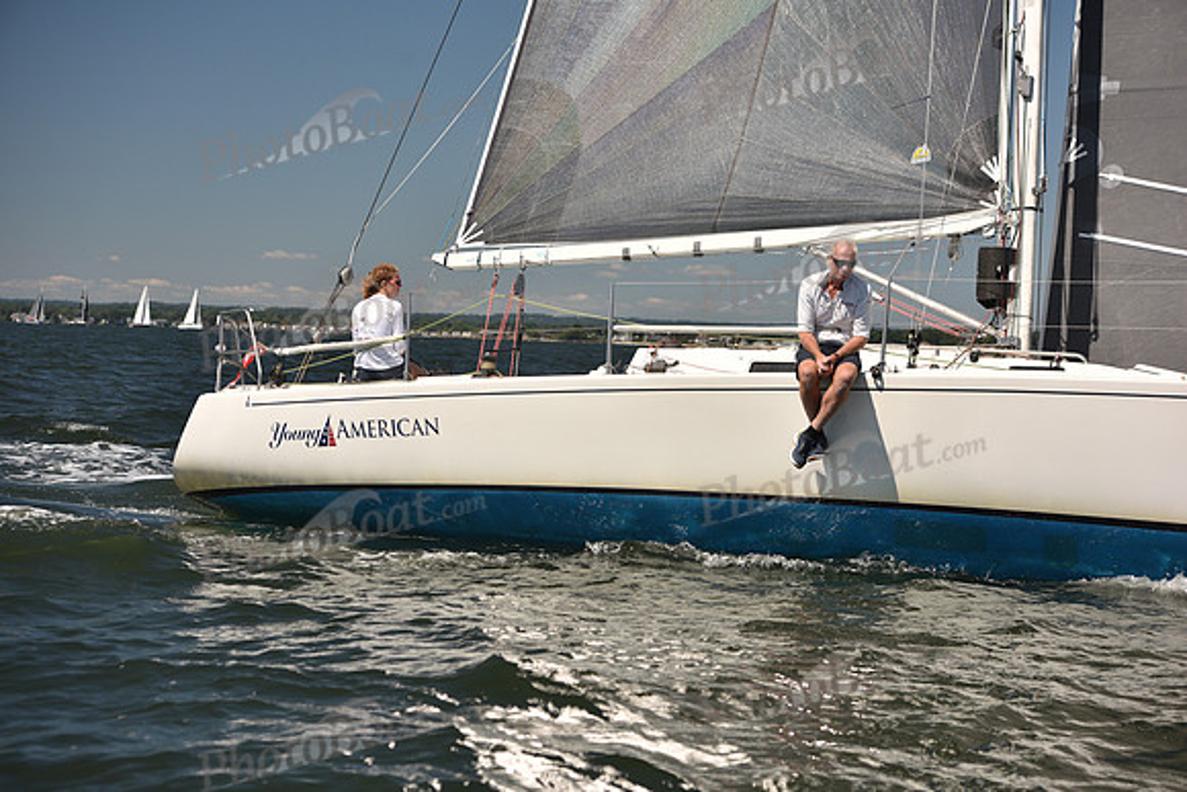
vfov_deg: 16.7
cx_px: 594
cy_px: 396
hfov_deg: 24.8
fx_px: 2704
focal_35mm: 82
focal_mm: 82
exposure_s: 1/1250
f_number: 4.5
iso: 250
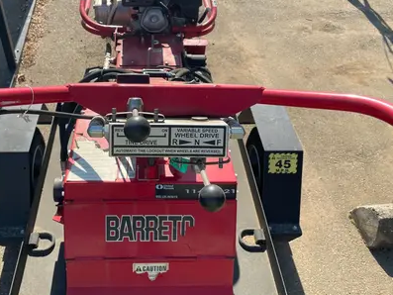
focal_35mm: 36
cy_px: 109
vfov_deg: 39.4
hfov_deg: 50.9
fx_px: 409
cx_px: 150
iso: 32
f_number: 1.6
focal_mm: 4.2
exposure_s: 1/1770
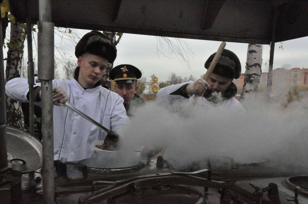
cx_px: 154
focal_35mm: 39
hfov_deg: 49.6
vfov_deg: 34.1
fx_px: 333
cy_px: 102
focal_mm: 26
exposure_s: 1/800
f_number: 14
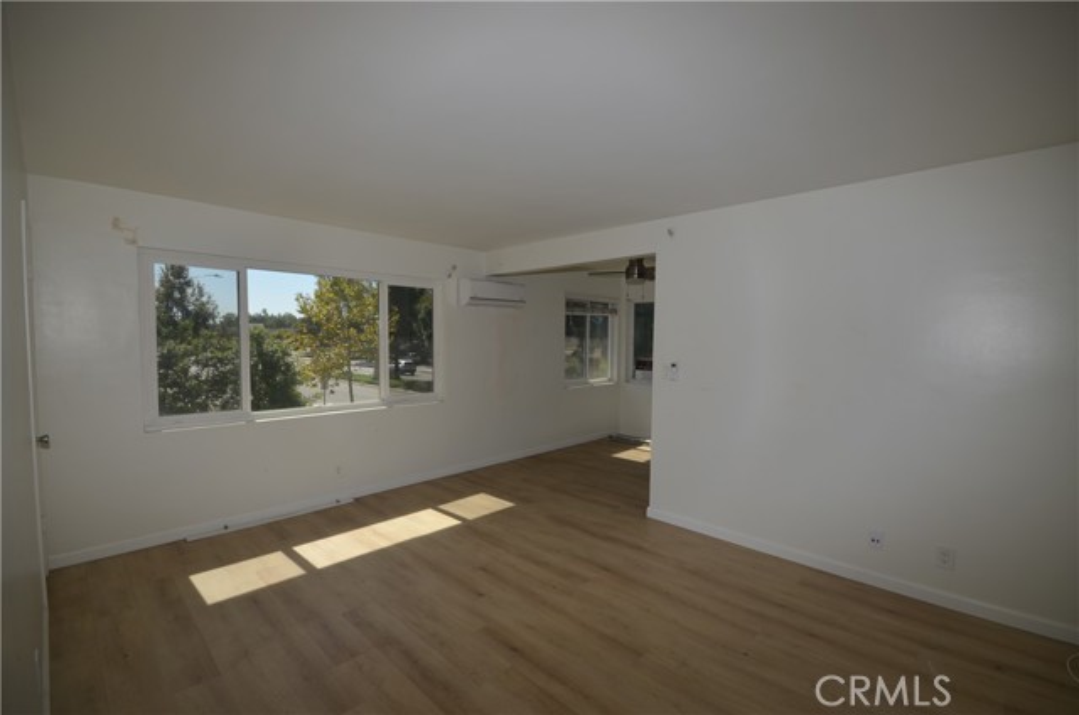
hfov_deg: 100.5
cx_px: 540
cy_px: 358
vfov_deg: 77.1
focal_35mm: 15
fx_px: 449
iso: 100
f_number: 9
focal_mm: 10
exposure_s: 1/200
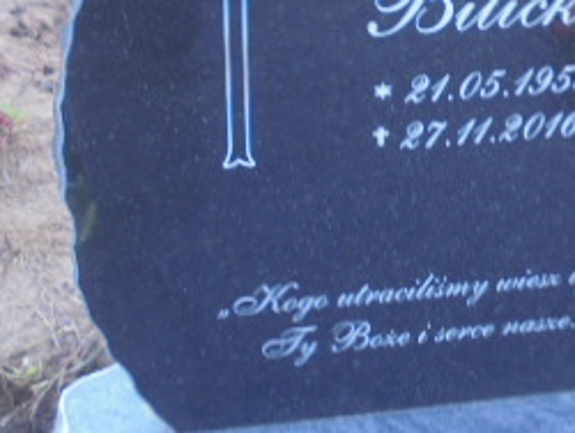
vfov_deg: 16.3
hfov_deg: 22.3
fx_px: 1447
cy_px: -99
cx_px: 437
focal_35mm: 87
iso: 100
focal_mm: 6.1
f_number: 4
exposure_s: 1/40
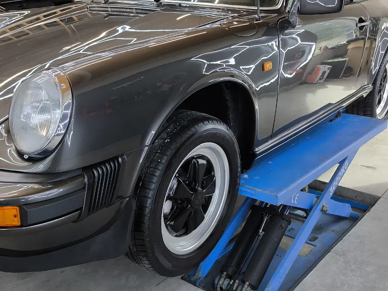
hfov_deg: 44.5
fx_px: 471
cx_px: 153
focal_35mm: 42
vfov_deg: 34.3
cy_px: 125
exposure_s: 1/100
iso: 100
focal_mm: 6.92
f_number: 1.9
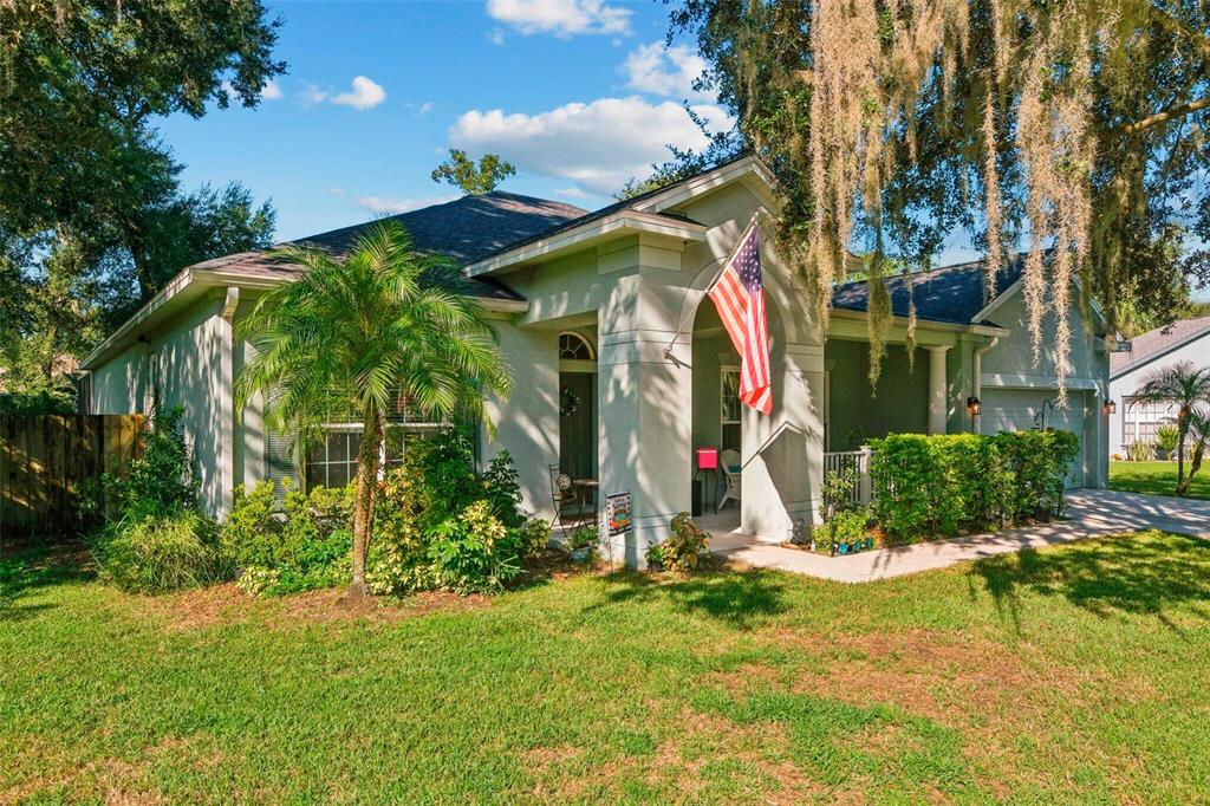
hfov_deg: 78.6
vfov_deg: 57.2
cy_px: 403
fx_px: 739
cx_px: 605
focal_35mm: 22
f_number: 11
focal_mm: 22
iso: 400
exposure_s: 1/500
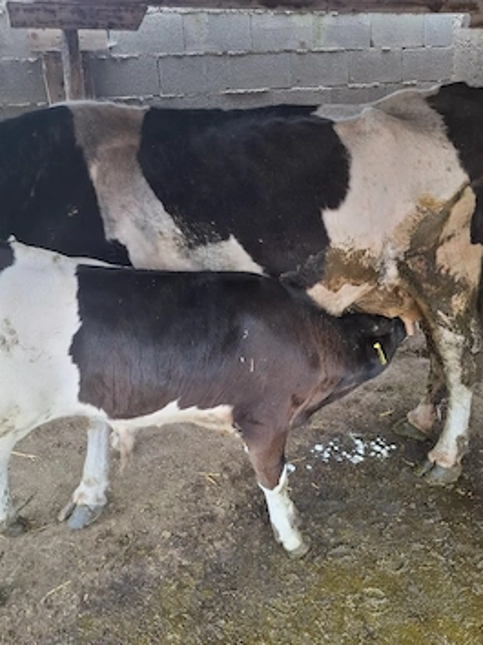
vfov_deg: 67.3
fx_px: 484
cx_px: 211
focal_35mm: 26
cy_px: 315
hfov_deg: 52.9
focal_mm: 5.54
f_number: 1.8
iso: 80
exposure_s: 1/100
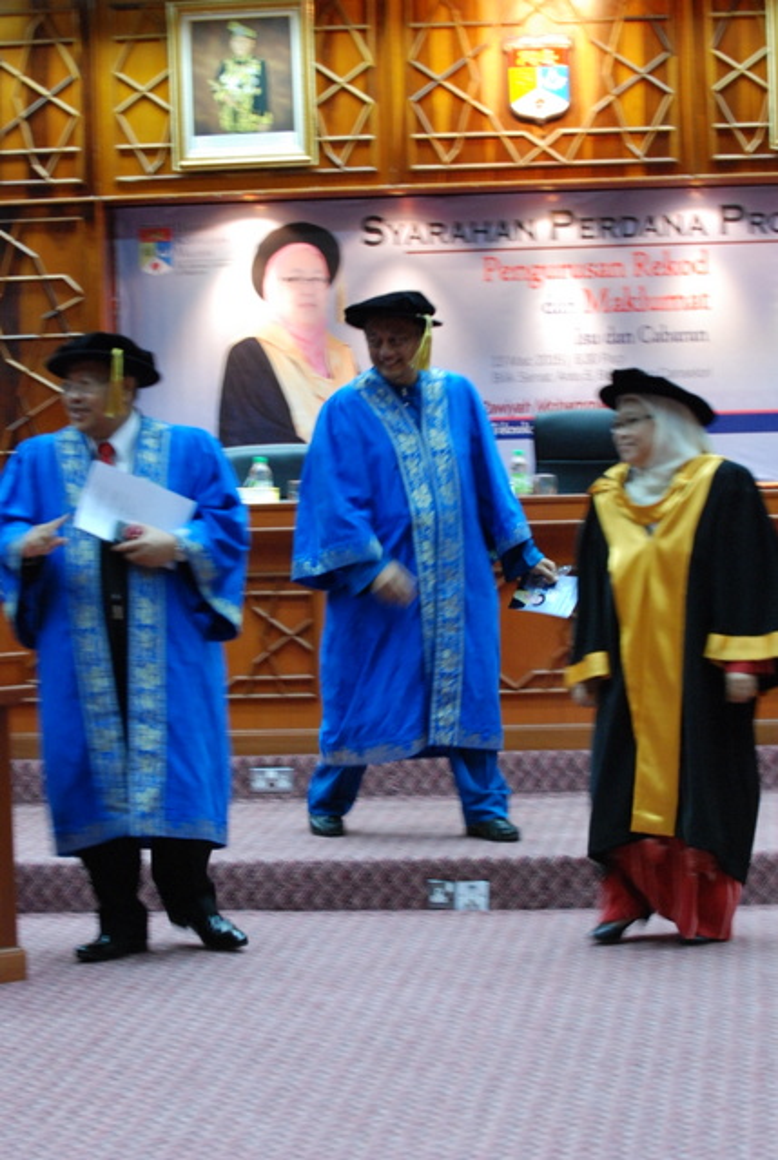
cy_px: 580
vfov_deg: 19.4
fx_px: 3391
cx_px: 389
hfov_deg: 13.1
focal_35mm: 105
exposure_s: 1/20
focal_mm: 70
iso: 1250
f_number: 4.5
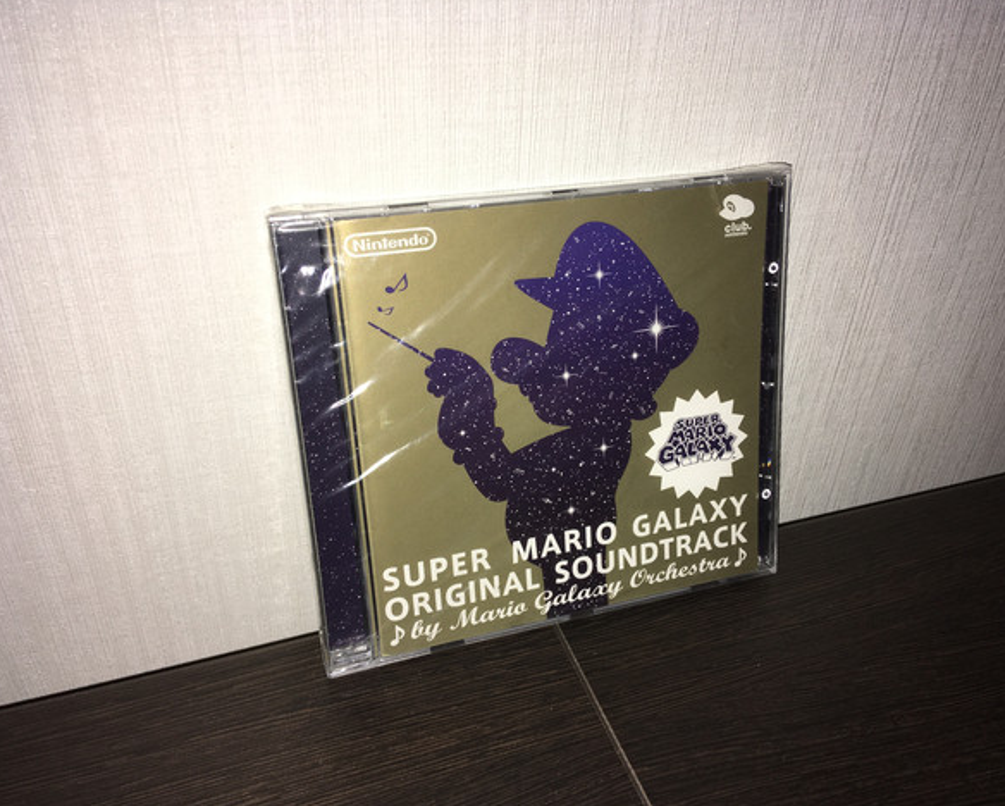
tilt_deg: -36.3
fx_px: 923
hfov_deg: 57.1
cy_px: 408
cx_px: 518
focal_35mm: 31
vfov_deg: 47.2
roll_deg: -3.6
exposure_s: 1/95
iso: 25
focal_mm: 4.15
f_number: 2.2
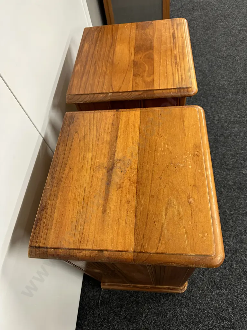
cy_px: 165
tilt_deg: -56.7
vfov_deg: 71.6
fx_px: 228
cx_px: 124
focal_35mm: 24
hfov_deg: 56.8
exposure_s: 1/50
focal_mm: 6.86
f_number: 1.78
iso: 200
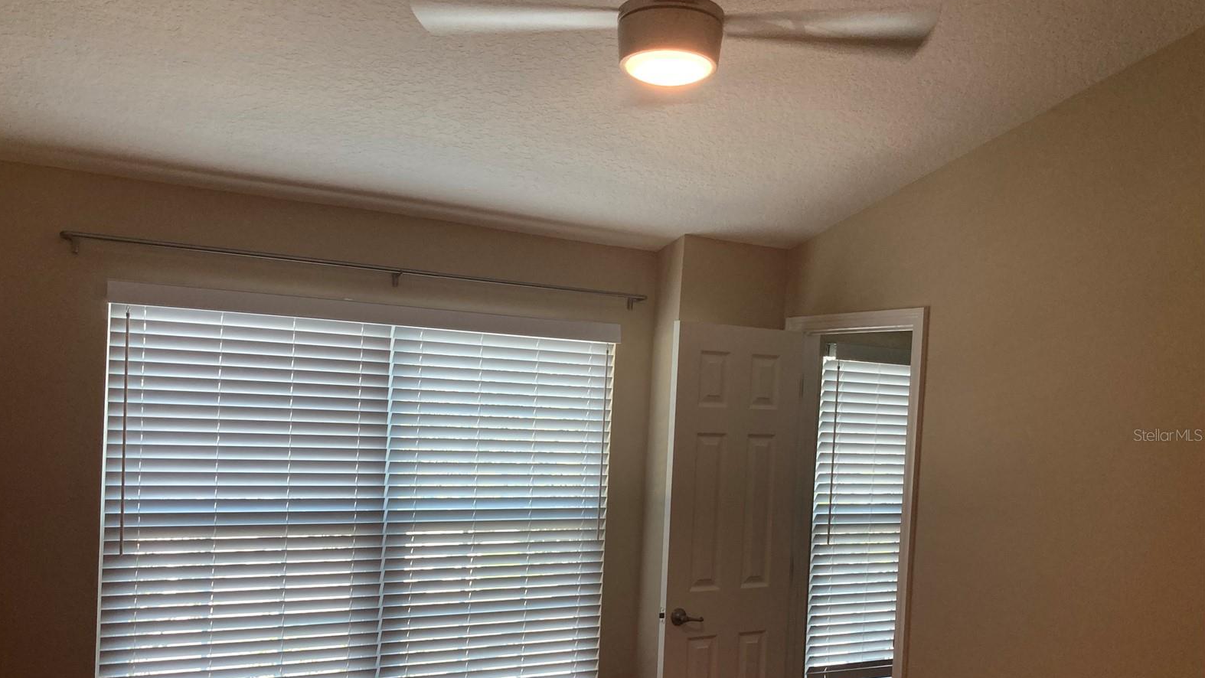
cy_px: 435
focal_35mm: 31
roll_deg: -3.2
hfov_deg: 62.6
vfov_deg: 37.5
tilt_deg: -1.9
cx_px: 593
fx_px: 991
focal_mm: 3.99
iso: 80
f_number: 1.8
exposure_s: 1/60
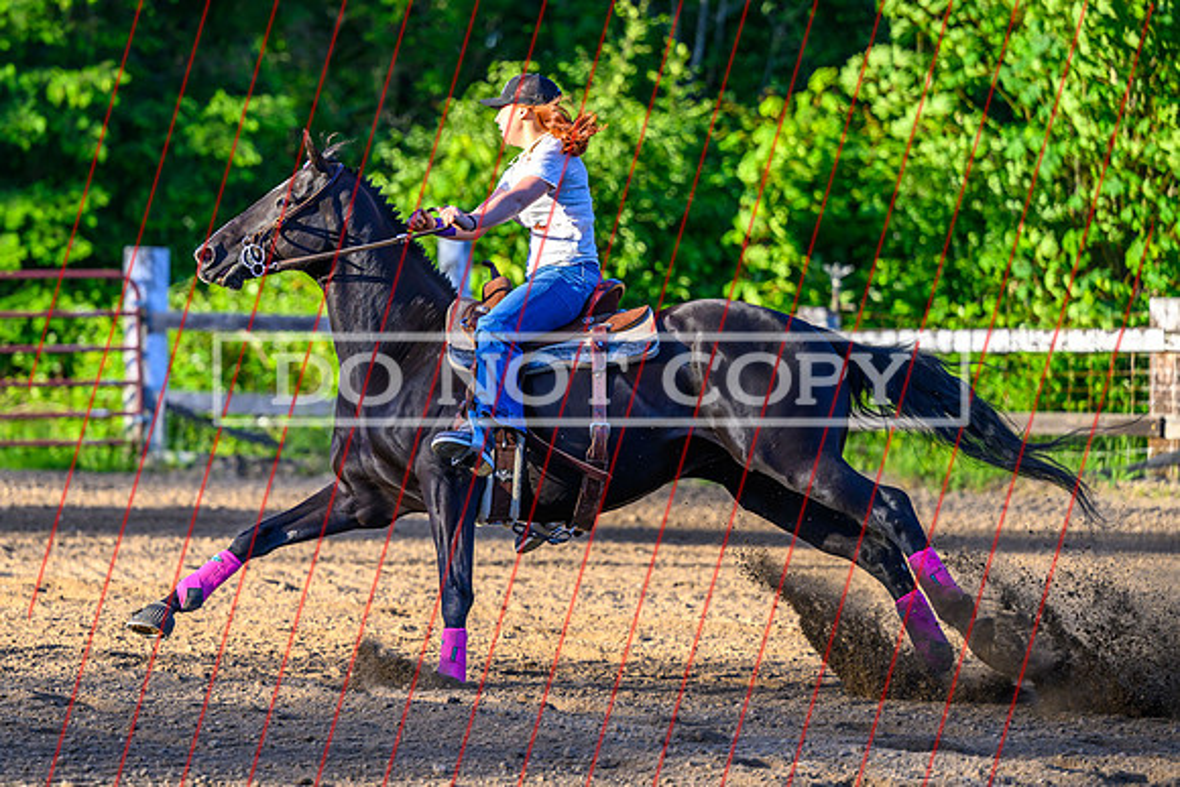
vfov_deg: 8.0
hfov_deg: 12.0
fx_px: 5619
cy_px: 370
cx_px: 438
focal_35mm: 171
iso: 720
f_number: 2.8
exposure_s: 1/2500
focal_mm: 135
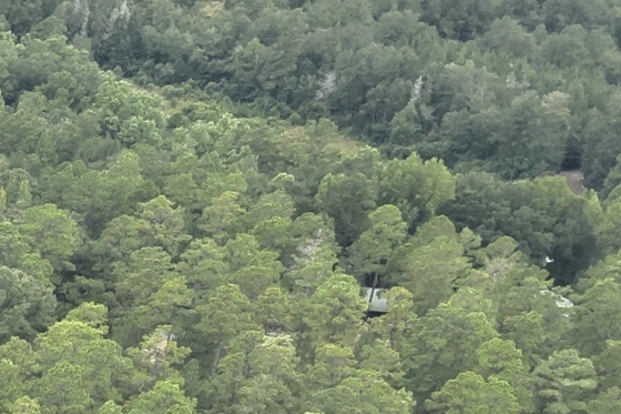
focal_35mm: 137
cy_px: 1003
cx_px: -824
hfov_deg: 12.2
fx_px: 2362
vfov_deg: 9.0
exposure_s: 1/200
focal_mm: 4.4
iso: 100
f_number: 2.8
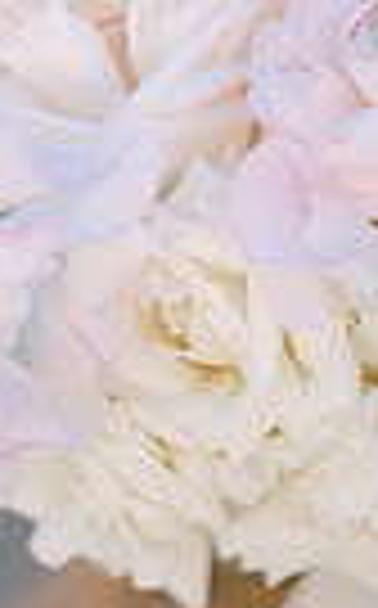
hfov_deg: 3.7
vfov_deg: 5.8
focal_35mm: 358
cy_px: -104
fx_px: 5920
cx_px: 22
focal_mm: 105
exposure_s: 1/800
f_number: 1.4
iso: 64
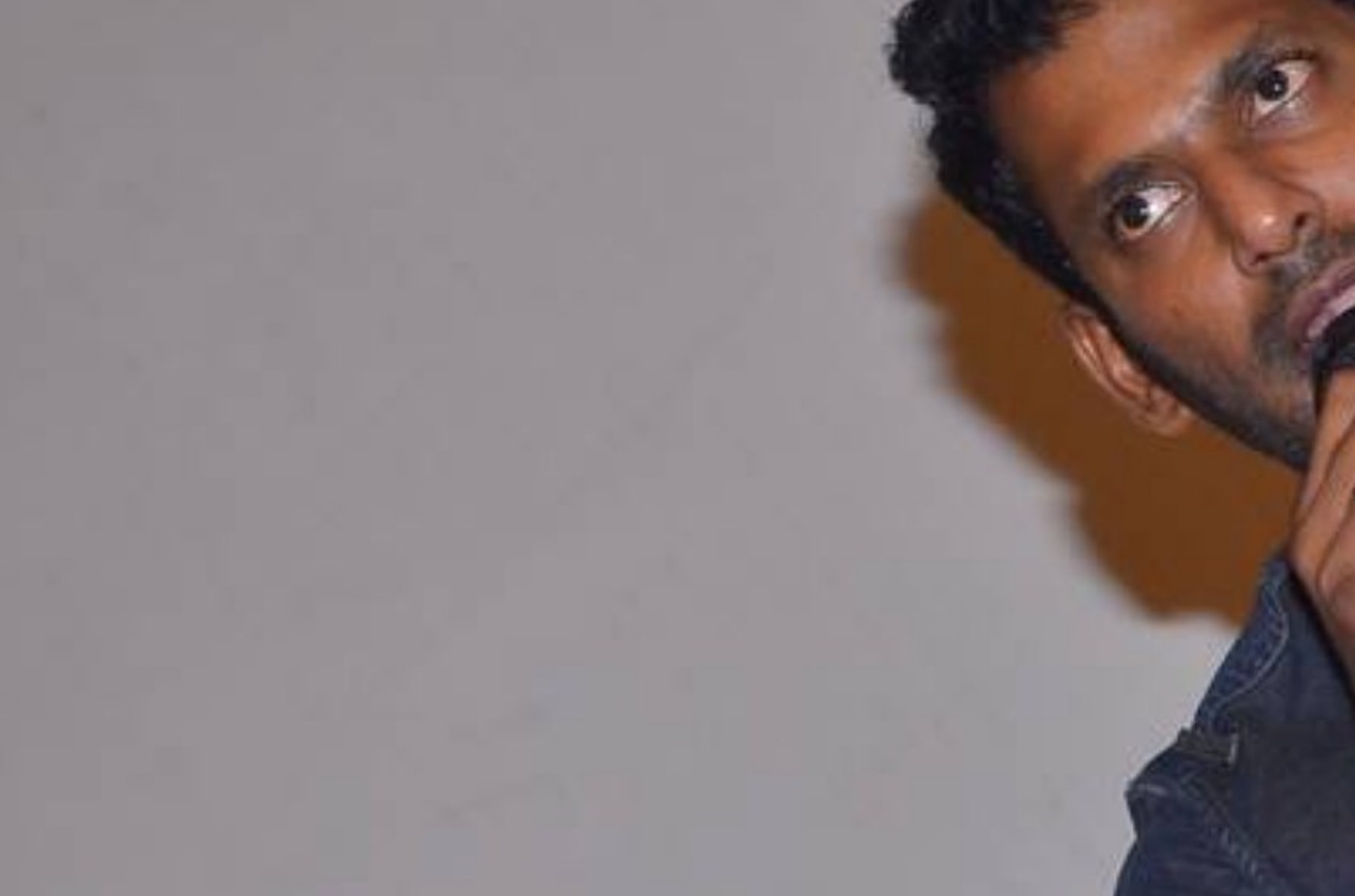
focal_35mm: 286
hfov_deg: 7.2
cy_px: 785
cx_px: 1663
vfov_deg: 4.8
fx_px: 10750
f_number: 7.1
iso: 1600
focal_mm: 75
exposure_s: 1/250
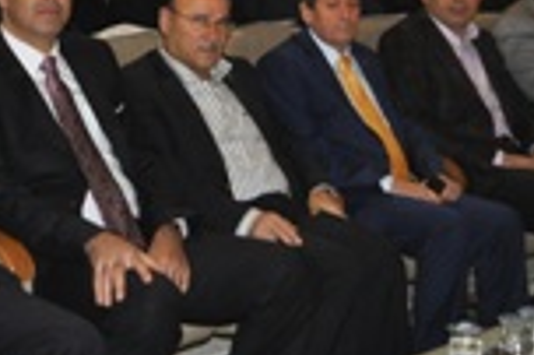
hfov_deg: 20.6
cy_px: 32
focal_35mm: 97
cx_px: 42
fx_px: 1437
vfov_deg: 13.9
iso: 800
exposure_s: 1/60
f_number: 3.8
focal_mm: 22
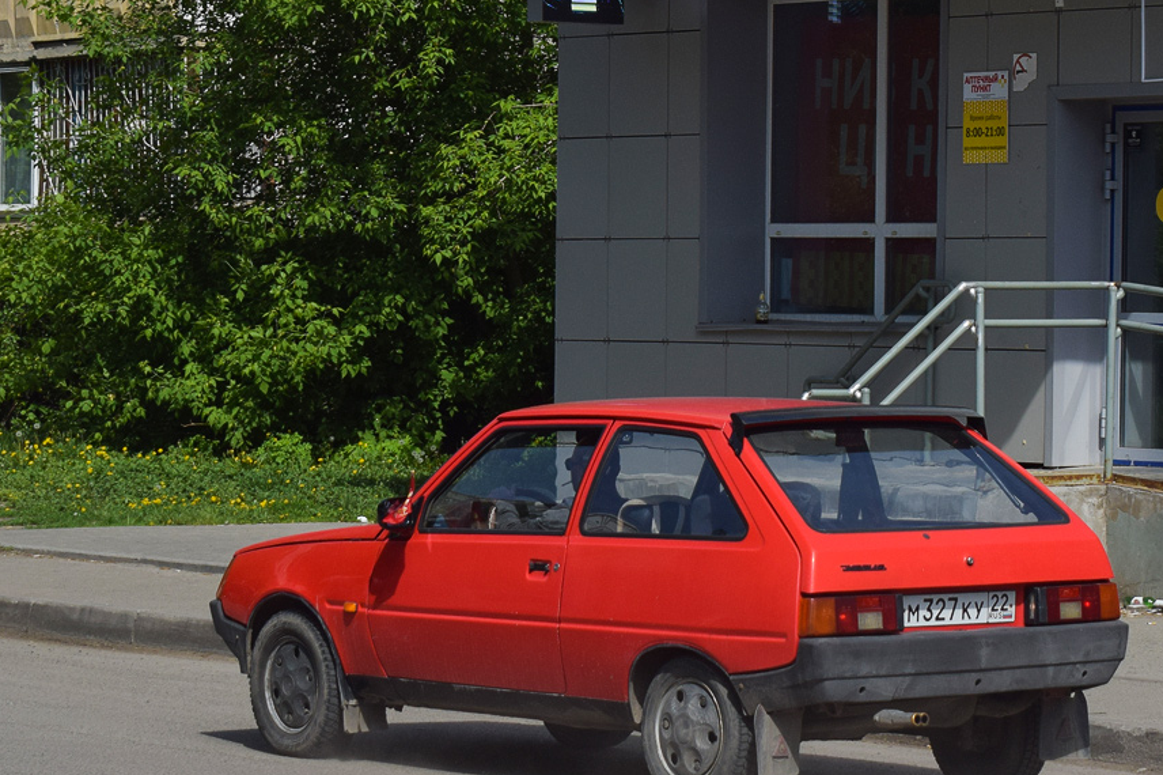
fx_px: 3736
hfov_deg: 17.7
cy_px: 411
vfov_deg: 11.8
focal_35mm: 116
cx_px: 659
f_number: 7.1
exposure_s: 1/1250
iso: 200
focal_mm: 55
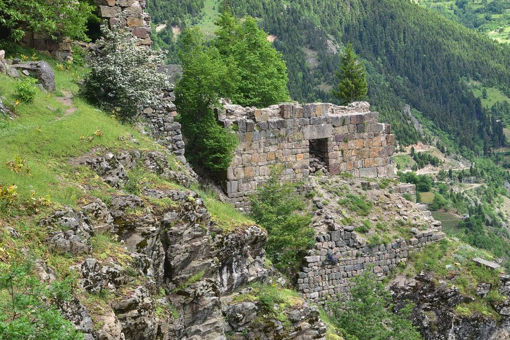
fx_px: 1062
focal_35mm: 75
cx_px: 274
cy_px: 160
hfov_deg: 27.0
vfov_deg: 18.2
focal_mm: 50
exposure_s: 1/125
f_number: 8
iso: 160
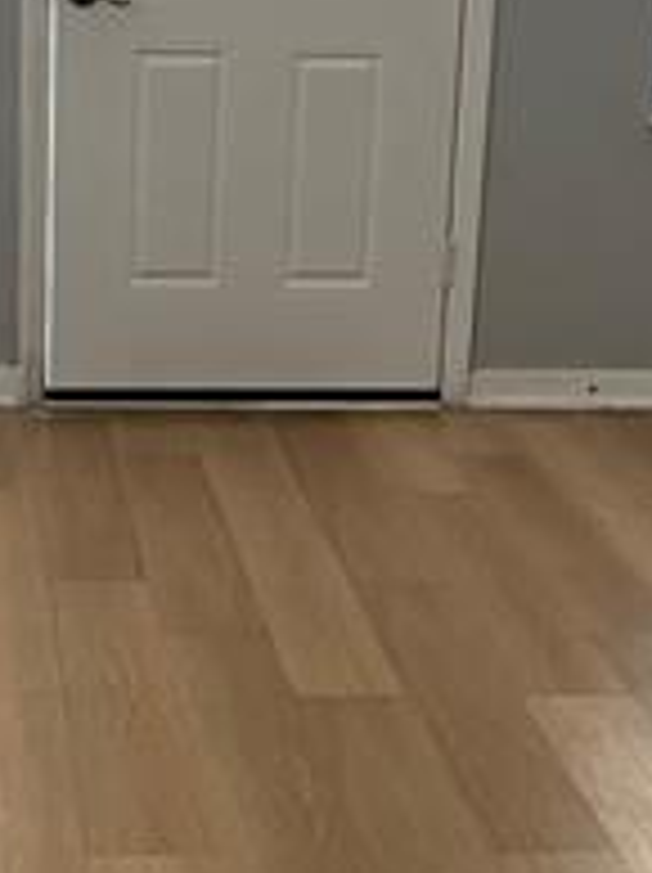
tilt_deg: -14.5
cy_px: 540
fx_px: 2592
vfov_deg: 19.1
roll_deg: -1.4
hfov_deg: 14.3
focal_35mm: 103
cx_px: 166
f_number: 1.6
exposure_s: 1/60
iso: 160
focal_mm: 5.1
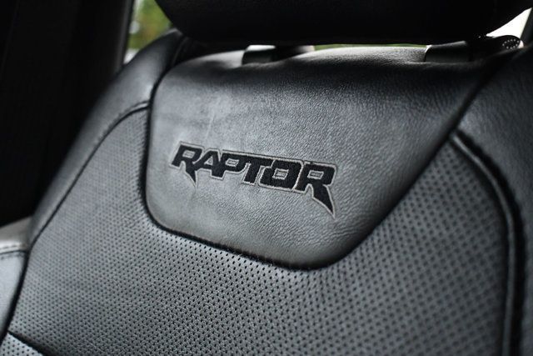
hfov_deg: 42.7
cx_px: 266
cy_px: 178
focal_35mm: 46
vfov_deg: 29.3
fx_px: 681
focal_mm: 31
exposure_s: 1/100
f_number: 4.2
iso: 3200
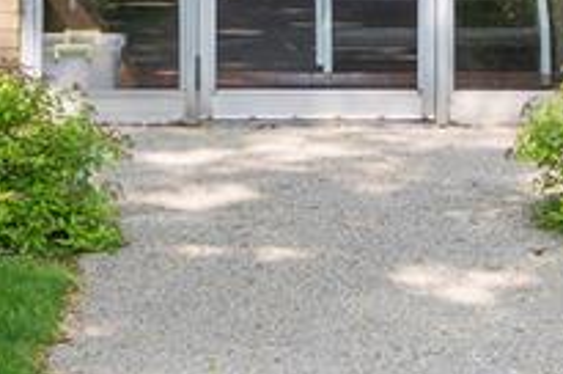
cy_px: -270
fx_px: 2732
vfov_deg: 7.6
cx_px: 297
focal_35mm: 175
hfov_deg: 11.8
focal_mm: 35
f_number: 8
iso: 100
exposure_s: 1/15
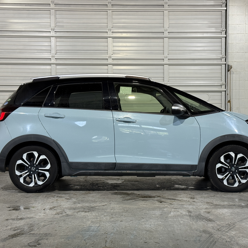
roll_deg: +0.0
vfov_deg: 30.0
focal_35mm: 57
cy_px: 125
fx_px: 462
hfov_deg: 30.0
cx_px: 136
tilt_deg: +1.0
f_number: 1.78
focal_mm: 6.76
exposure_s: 1/60
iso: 64
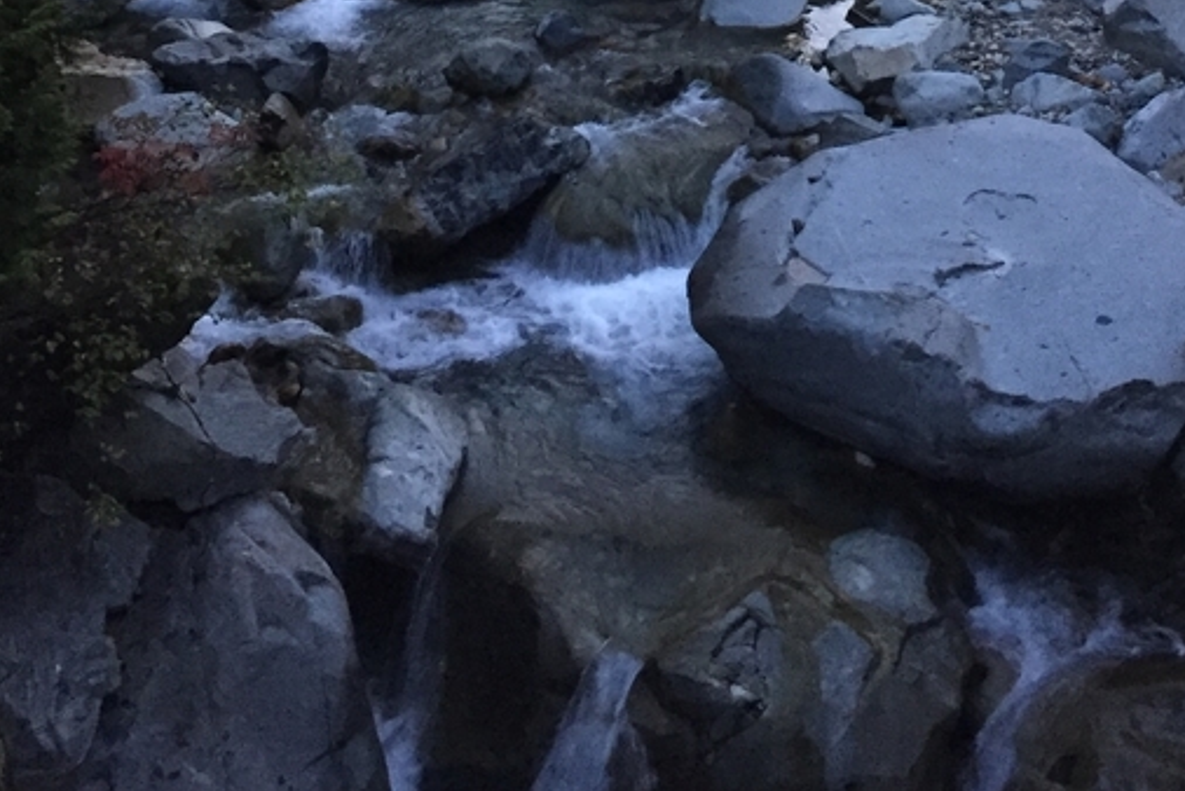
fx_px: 2009
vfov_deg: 19.6
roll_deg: -0.5
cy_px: -374
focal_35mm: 61
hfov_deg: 32.5
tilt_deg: -9.9
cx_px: 806
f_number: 2.2
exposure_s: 1/15
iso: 250
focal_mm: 4.15
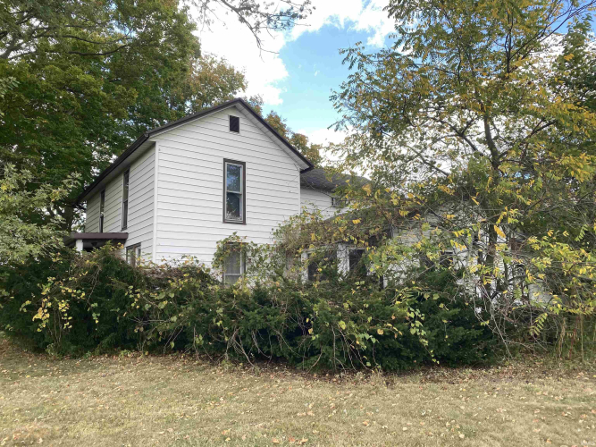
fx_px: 448
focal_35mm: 26
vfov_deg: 53.0
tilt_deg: +12.0
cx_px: 298
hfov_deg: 67.3
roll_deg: +1.0
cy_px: 224
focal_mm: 4.25
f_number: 1.8
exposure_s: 1/582
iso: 32
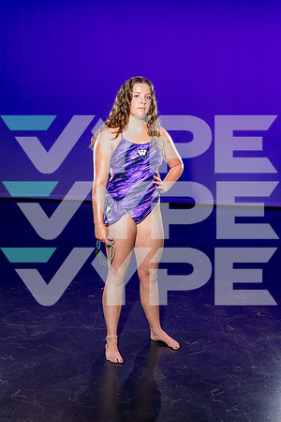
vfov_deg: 53.1
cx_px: 140
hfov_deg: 36.9
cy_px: 211
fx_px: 421
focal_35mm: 36
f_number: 7.1
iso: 2500
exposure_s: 1/250
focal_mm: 36
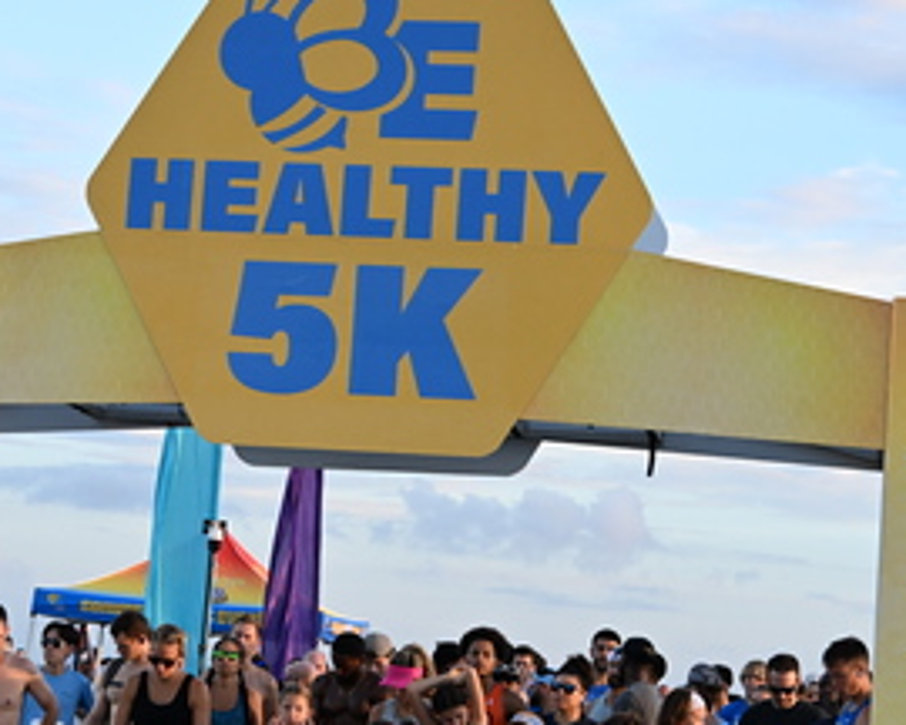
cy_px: 505
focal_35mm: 105
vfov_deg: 14.6
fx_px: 2815
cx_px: 369
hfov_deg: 18.3
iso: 2000
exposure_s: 1/1000
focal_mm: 55
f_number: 5.6
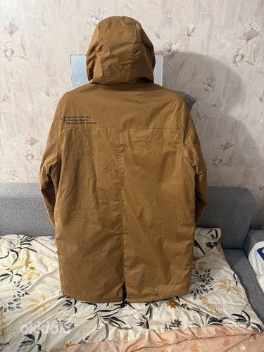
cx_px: 132
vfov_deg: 71.6
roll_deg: -1.0
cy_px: 176
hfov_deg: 56.8
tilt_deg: -28.8
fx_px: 244
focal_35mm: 24
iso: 640
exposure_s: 1/50
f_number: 1.78
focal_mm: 6.76
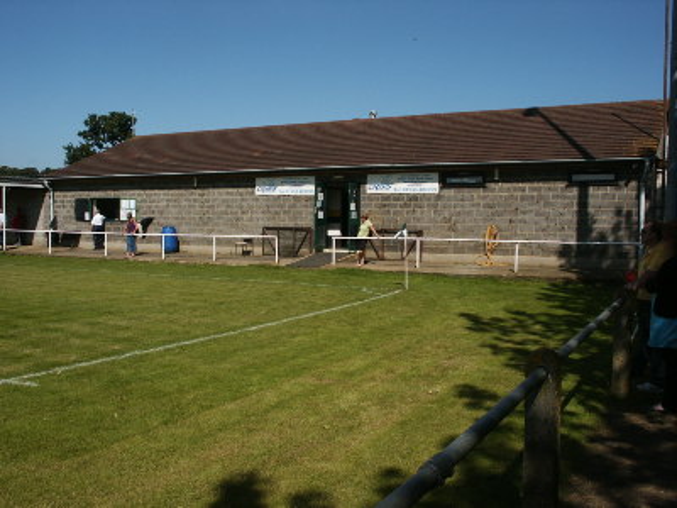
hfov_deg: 52.6
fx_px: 685
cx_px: 338
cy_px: 254
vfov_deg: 40.7
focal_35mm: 35
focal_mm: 7.19
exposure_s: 1/500
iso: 64
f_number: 6.7
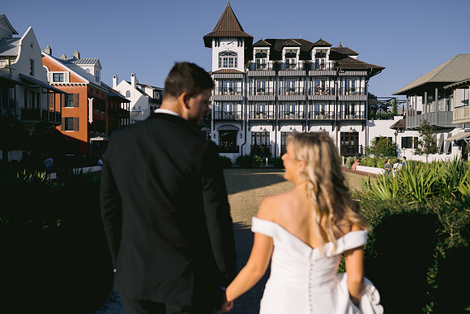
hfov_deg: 51.2
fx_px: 490
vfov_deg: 35.5
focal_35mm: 37
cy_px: 168
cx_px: 218
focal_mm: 35
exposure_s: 1/5000
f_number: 2.8
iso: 200
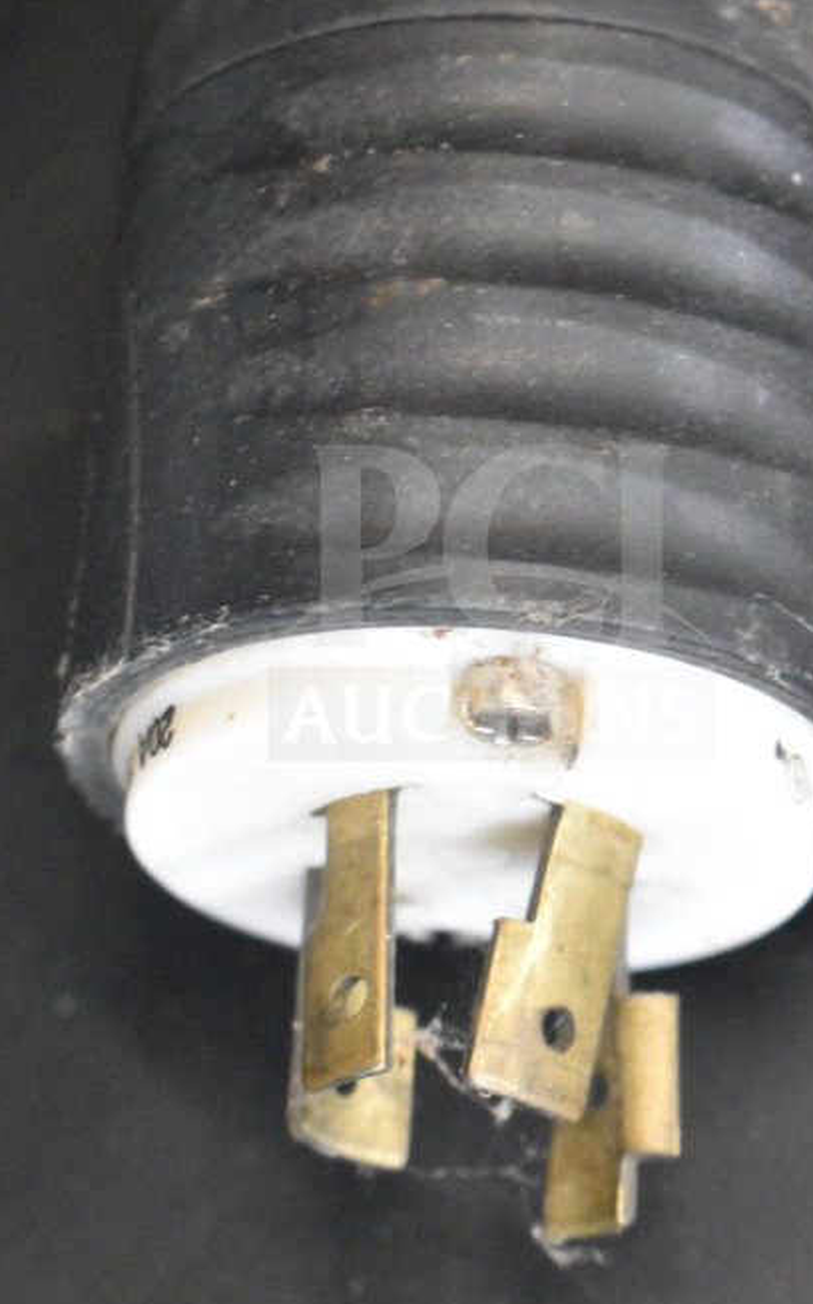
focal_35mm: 118
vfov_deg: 17.7
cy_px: 603
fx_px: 4179
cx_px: 490
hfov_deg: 11.1
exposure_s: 1/100
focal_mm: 55
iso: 9000
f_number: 5.6
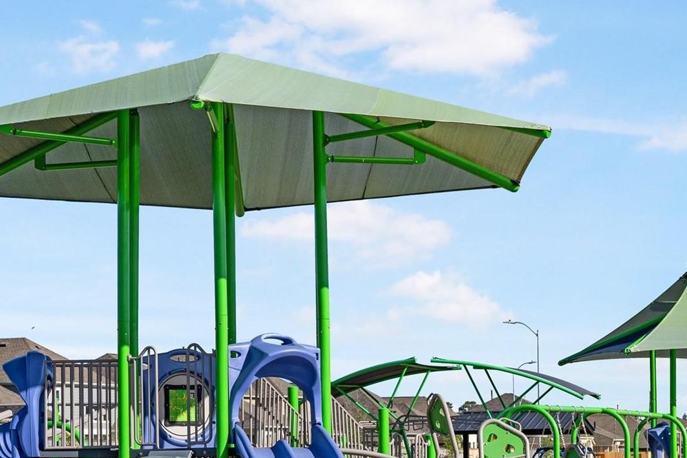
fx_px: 2022
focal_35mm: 106
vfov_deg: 12.9
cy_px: 360
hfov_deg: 19.3
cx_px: 309
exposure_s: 1/1250
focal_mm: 55
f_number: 7.1
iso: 250
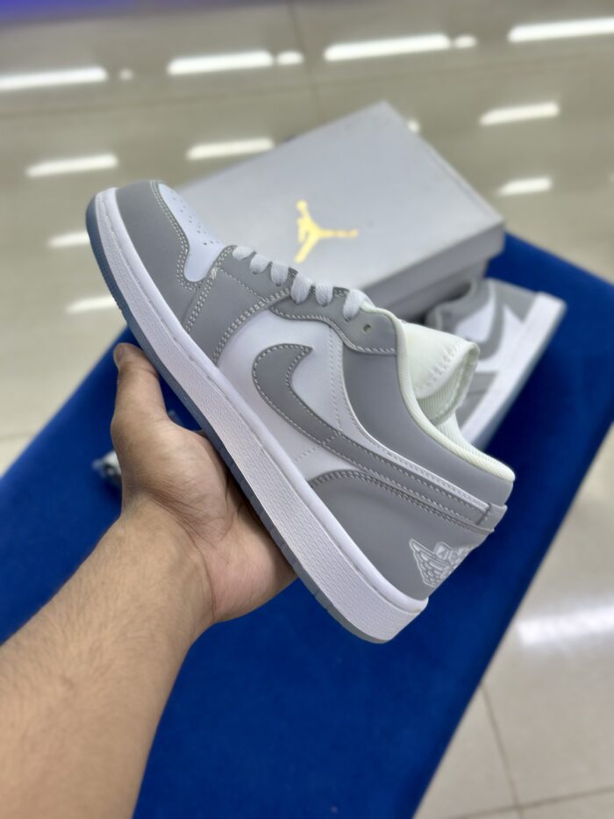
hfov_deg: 30.3
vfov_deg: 39.7
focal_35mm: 48
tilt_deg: -57.3
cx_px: 307
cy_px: 410
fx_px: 1135
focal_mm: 6.86
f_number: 1.78
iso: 64
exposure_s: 1/126
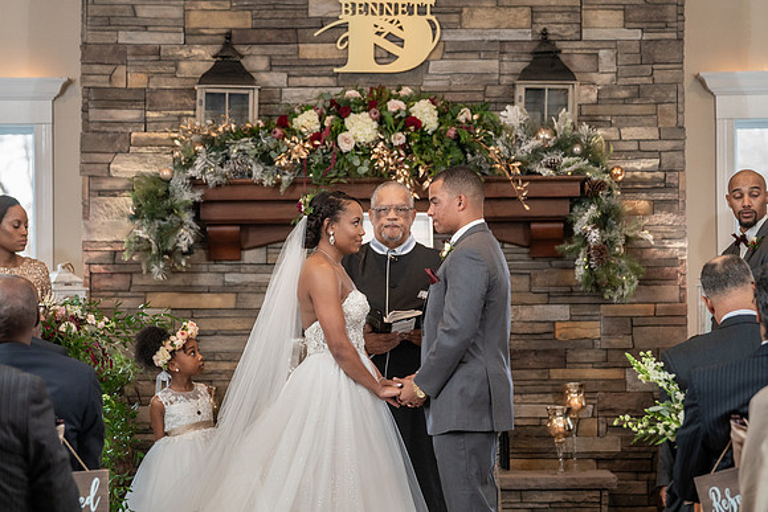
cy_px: 240
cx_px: 385
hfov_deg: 15.2
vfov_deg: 10.2
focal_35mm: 135
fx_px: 2880
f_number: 4
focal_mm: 127
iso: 2000
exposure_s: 1/200
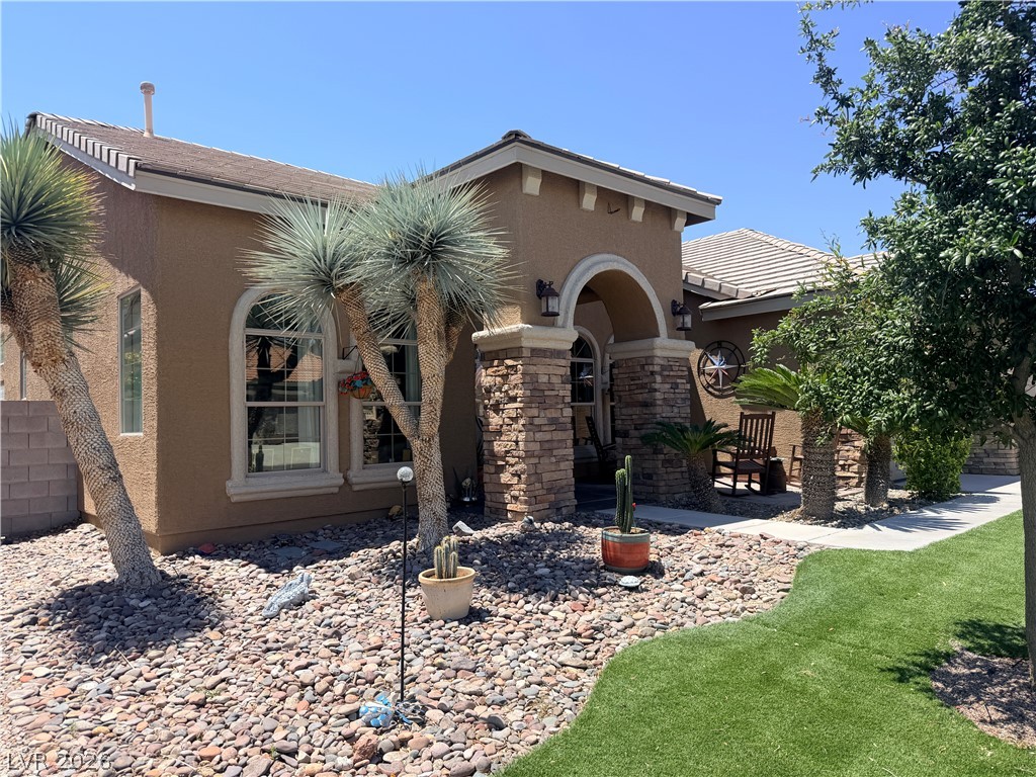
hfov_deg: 71.6
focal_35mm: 24
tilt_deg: -0.1
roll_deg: +2.0
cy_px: 388
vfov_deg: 56.8
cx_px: 518
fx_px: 718
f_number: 1.78
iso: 80
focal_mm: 6.76
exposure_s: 1/3021
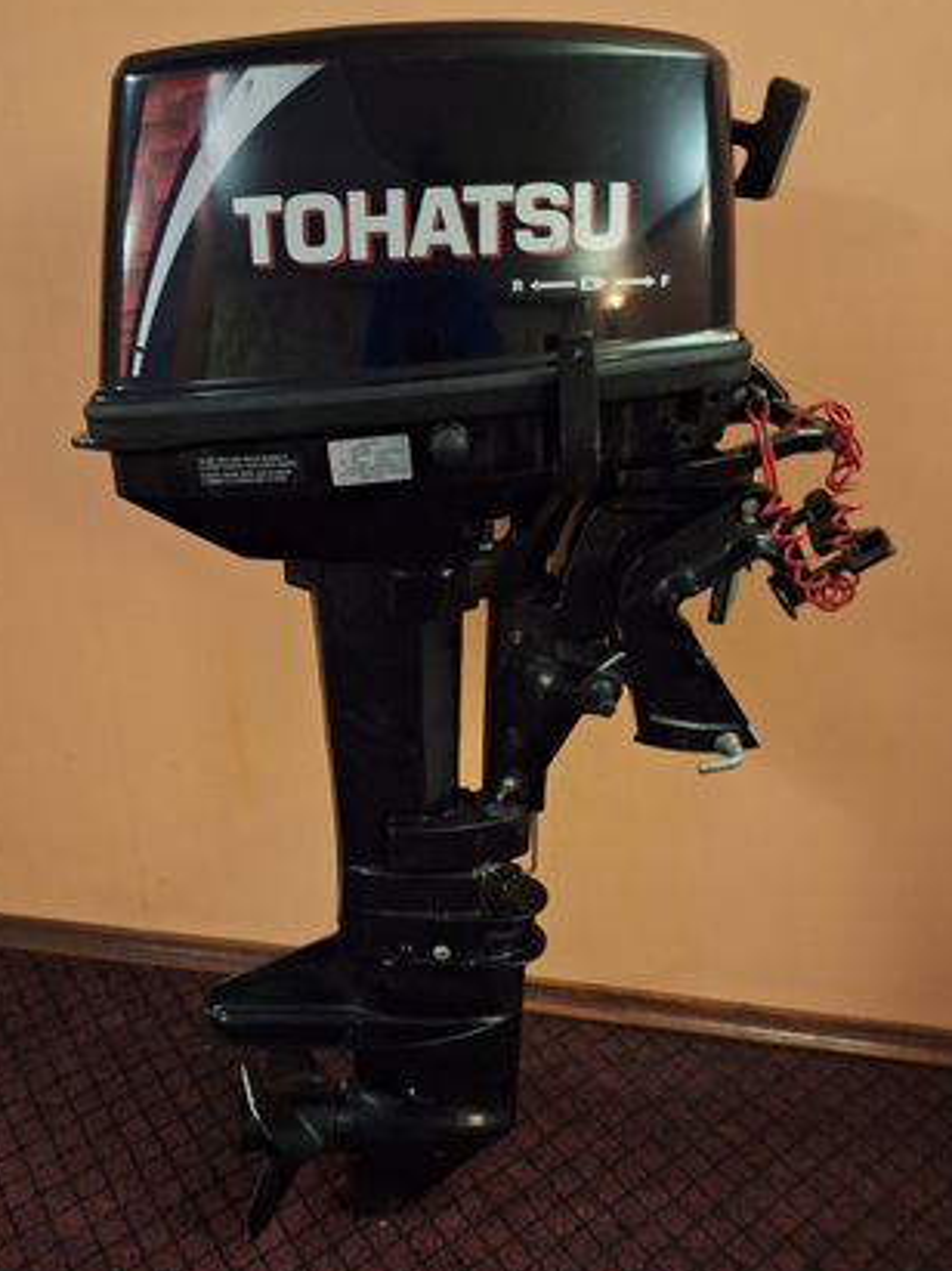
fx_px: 1027
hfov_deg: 49.6
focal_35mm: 28
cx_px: 410
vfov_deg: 63.3
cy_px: 705
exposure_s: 1/20
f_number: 1.8
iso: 800
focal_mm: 5.54
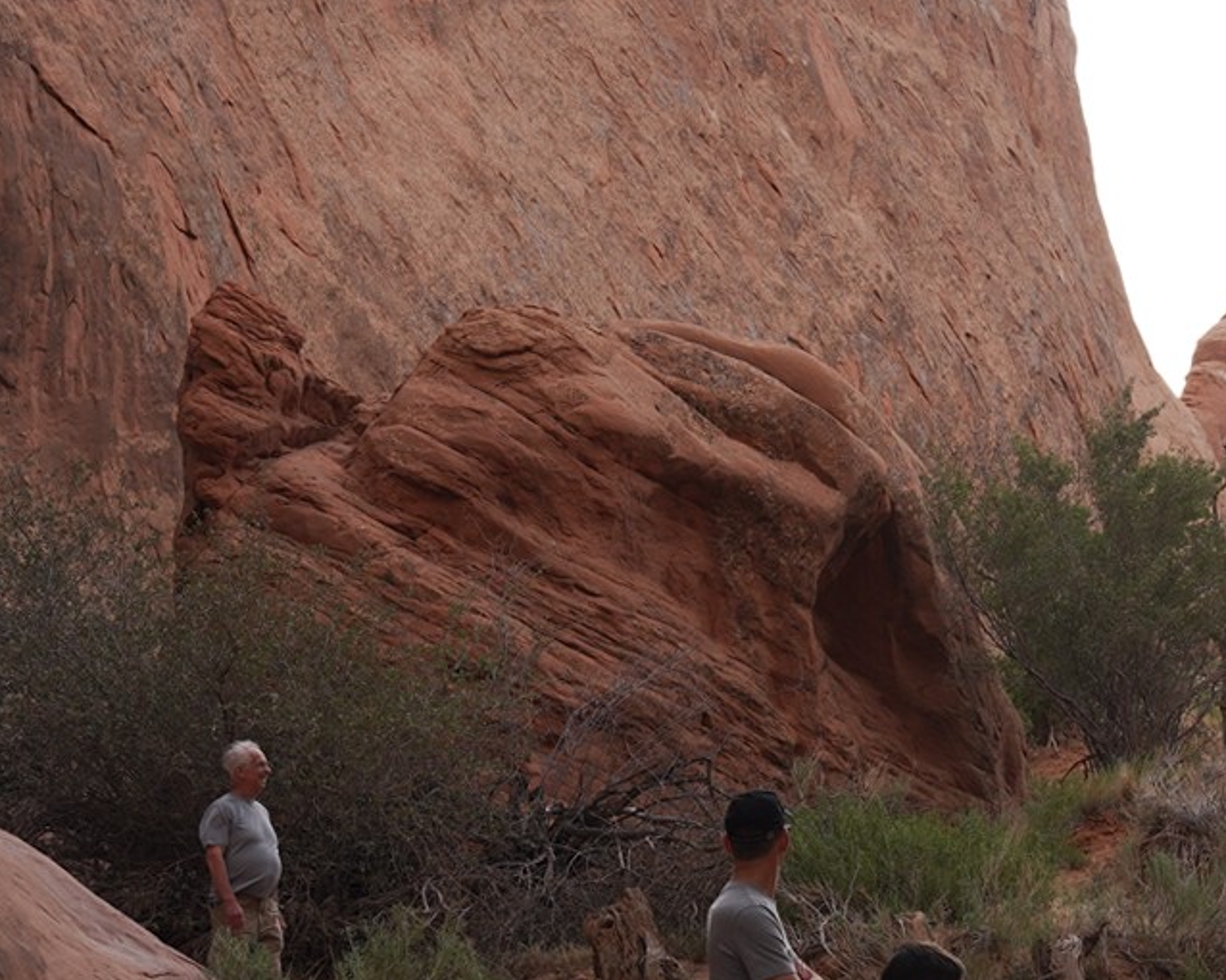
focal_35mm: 103
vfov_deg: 14.9
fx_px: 3736
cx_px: 1140
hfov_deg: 18.3
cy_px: 467
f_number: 10
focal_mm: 35
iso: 200
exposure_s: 1/100
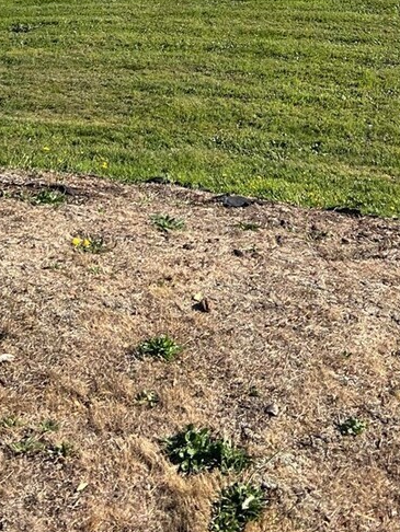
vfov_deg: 21.9
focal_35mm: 77
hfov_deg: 19.1
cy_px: -223
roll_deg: +0.7
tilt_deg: -2.0
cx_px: 230
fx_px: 1185
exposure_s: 1/3704
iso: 50
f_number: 1.5
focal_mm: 5.7
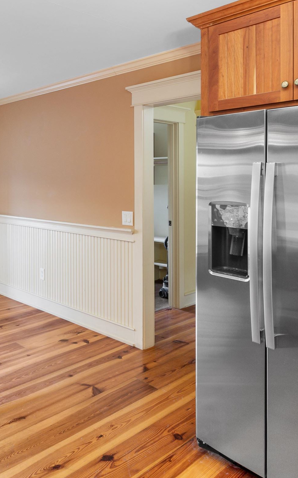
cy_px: 175
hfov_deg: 40.7
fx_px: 390
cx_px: 76
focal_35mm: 30
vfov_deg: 61.9
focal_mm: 10
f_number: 4.5
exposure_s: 1
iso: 100
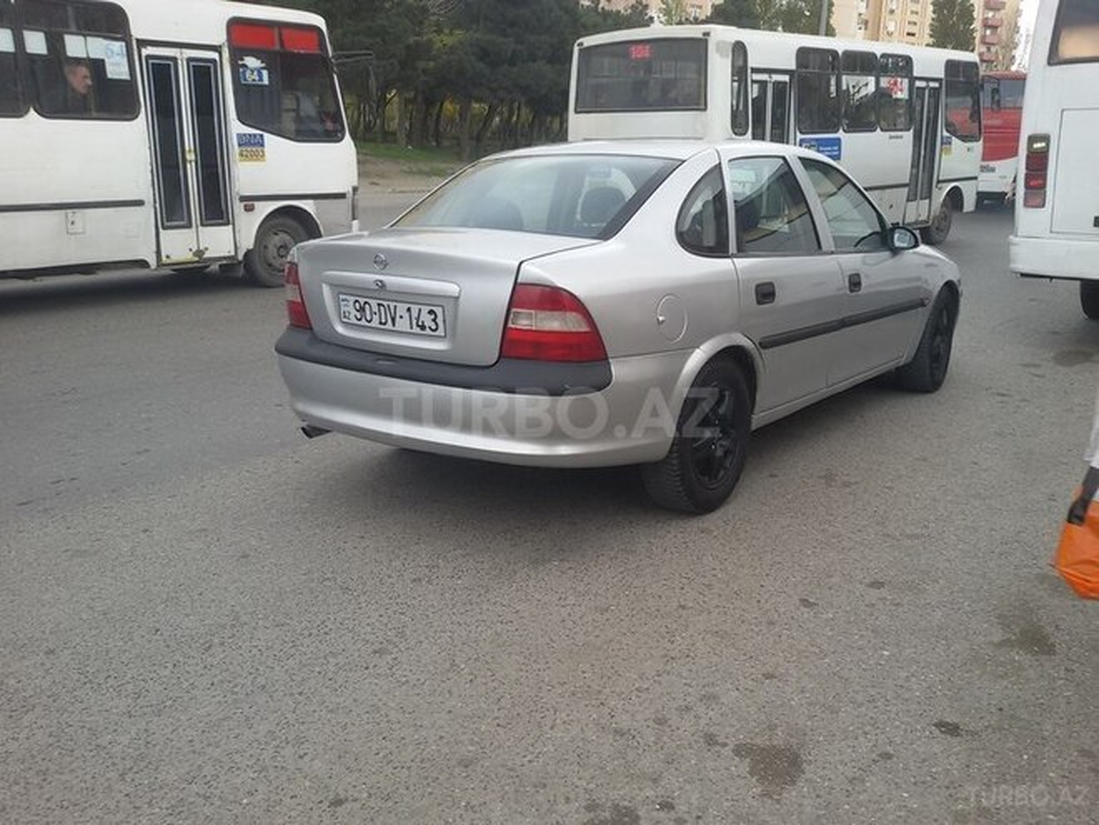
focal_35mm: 31
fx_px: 984
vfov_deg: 45.4
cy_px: 412
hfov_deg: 58.4
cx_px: 550
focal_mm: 2.93
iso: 40
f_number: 2.4
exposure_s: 1/210
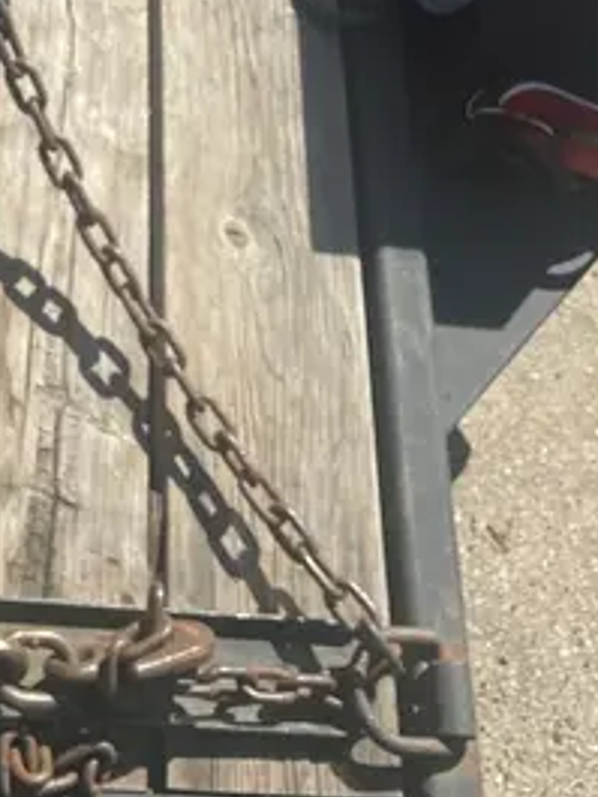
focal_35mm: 72
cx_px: 87
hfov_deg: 20.1
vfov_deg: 24.2
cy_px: -191
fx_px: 1657
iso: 32
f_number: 1.6
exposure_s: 1/2959
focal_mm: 4.2
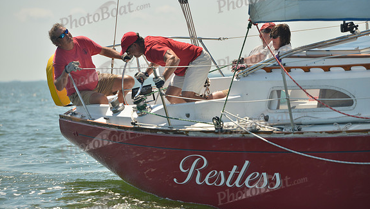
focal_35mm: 169
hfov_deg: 12.7
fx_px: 1659
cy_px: 98
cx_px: 184
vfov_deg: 7.2
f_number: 5.6
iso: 200
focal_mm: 160
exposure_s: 1/640
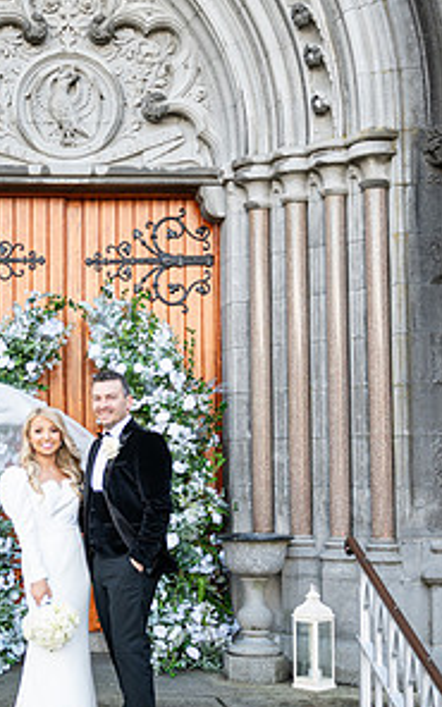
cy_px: 383
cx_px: 50
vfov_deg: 32.0
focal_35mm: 64
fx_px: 1234
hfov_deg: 20.0
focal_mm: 32
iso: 160
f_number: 3.5
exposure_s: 1/160
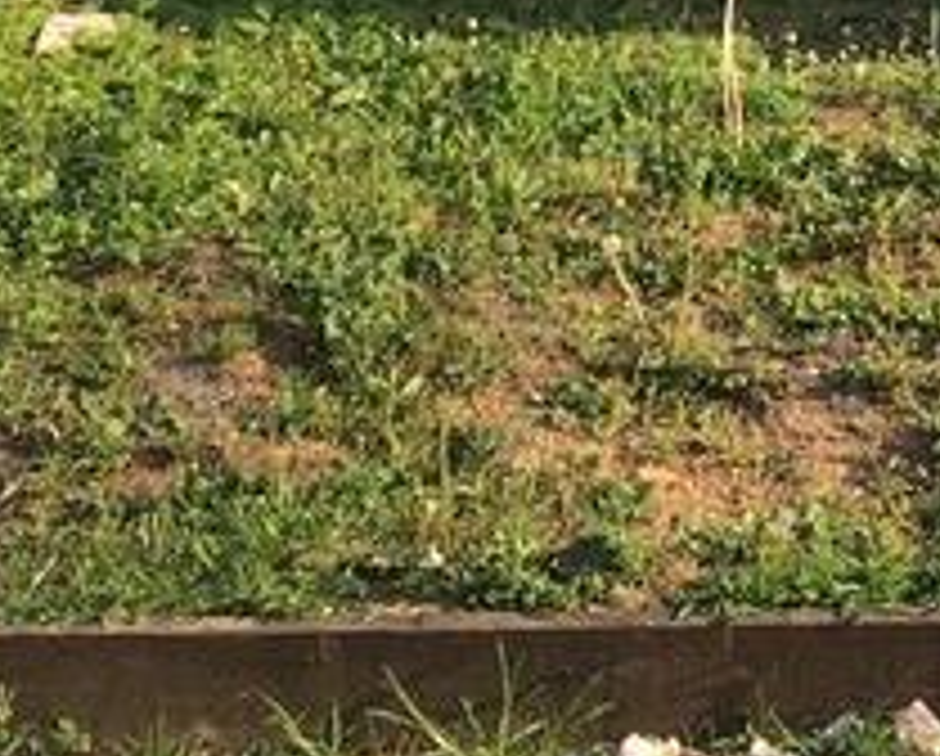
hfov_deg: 13.1
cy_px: -1012
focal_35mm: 146
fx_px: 4069
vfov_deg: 9.5
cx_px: 769
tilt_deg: +7.1
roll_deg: +0.7
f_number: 2.2
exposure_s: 1/509
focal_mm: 4.15
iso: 25
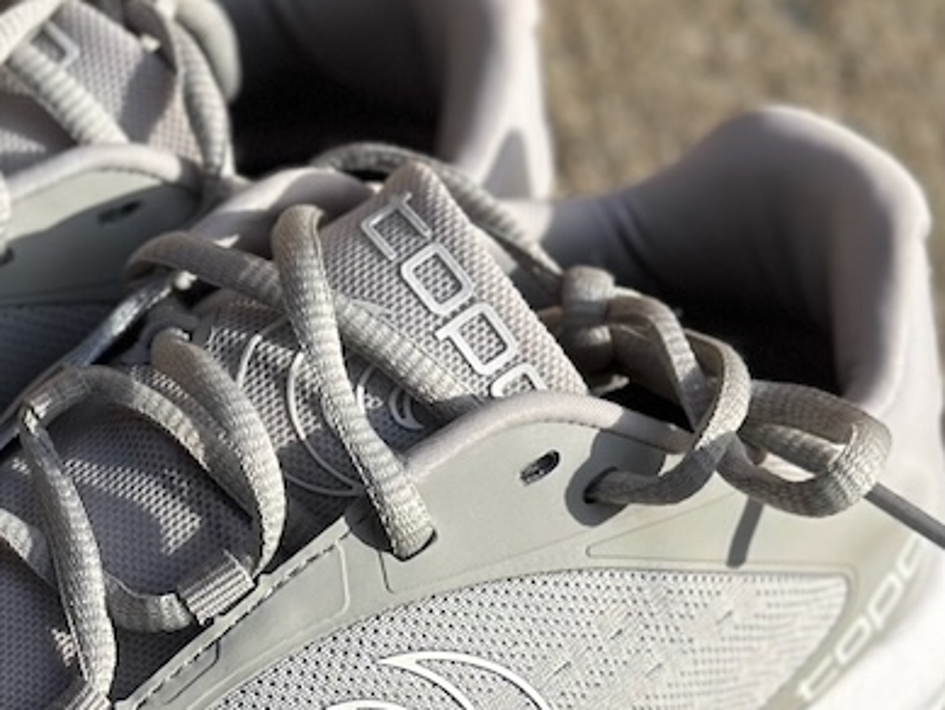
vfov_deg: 10.0
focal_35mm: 148
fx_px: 4042
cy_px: 584
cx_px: -209
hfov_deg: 13.0
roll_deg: -4.8
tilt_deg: -39.9
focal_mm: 6.86
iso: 100
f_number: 1.78
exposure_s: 1/5000
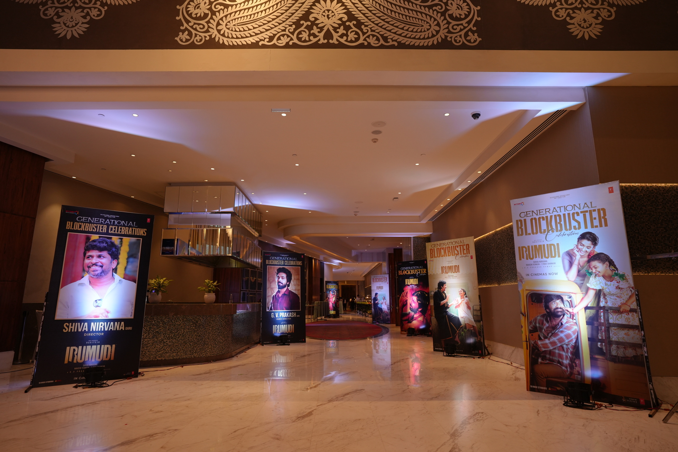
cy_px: 226
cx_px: 339
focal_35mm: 20
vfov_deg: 61.9
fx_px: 377
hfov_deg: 84.0
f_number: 4
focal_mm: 20
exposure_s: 1/160
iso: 640
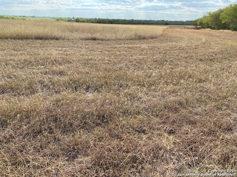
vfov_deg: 53.1
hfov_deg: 67.3
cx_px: 118
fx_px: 178
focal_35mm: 26
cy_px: 88
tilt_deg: -20.0
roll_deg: -2.7
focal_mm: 4.25
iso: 32
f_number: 1.8
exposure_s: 1/1206
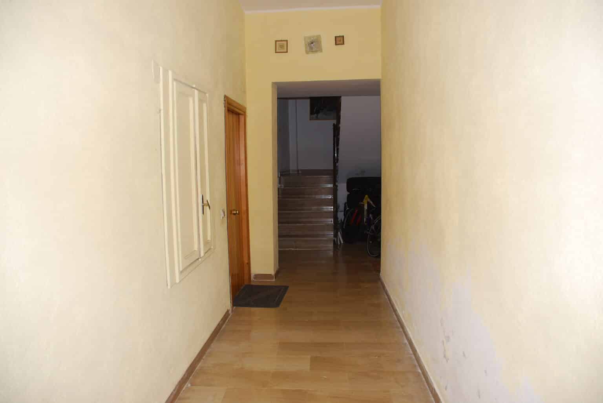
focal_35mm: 27
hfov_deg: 67.3
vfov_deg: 48.0
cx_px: 302
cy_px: 202
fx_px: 453
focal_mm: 18
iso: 200
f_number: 3.5
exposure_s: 1/60
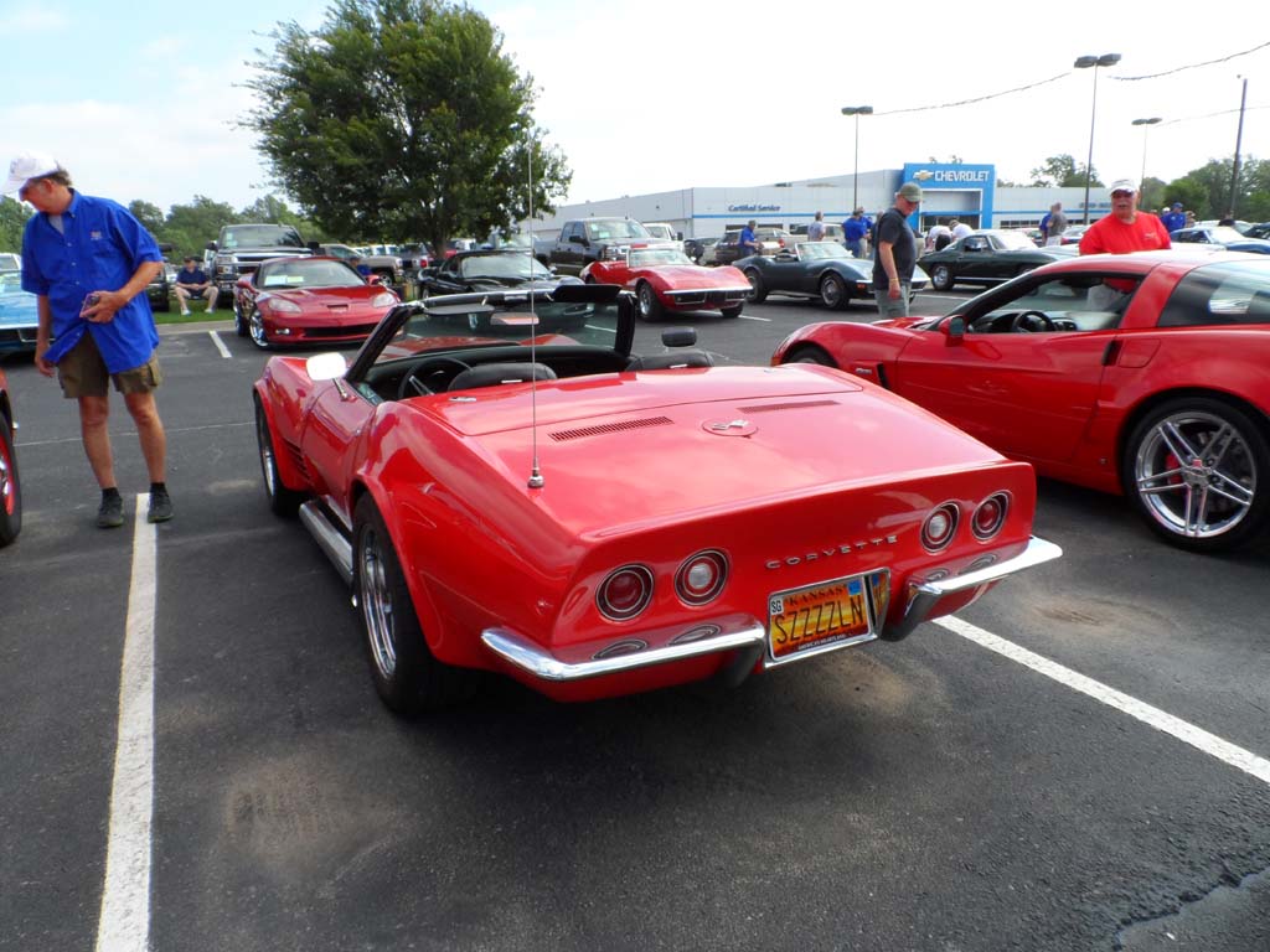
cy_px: 476
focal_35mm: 24
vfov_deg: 56.8
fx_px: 881
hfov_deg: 71.6
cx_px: 635
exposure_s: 1/250
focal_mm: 4
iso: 80
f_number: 4.5
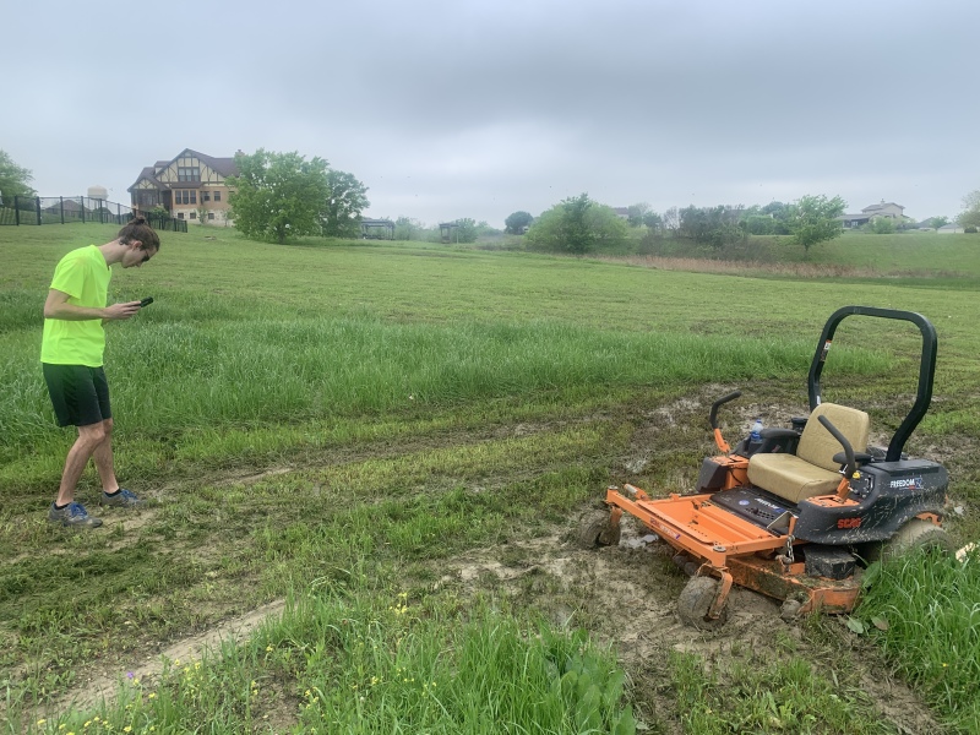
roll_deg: +0.8
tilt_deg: -5.5
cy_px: 368
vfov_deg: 53.1
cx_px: 490
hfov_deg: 67.3
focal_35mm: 26
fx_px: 736
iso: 25
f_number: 1.8
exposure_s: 1/1299
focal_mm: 4.25
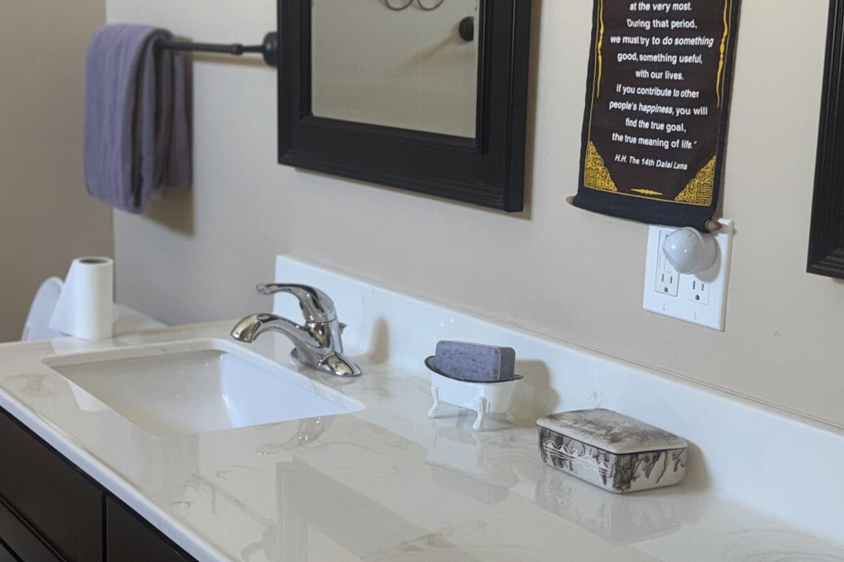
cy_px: 329
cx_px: 309
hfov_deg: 32.7
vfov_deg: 22.2
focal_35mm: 61
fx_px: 1430
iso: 64
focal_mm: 6.76
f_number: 1.78
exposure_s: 1/21
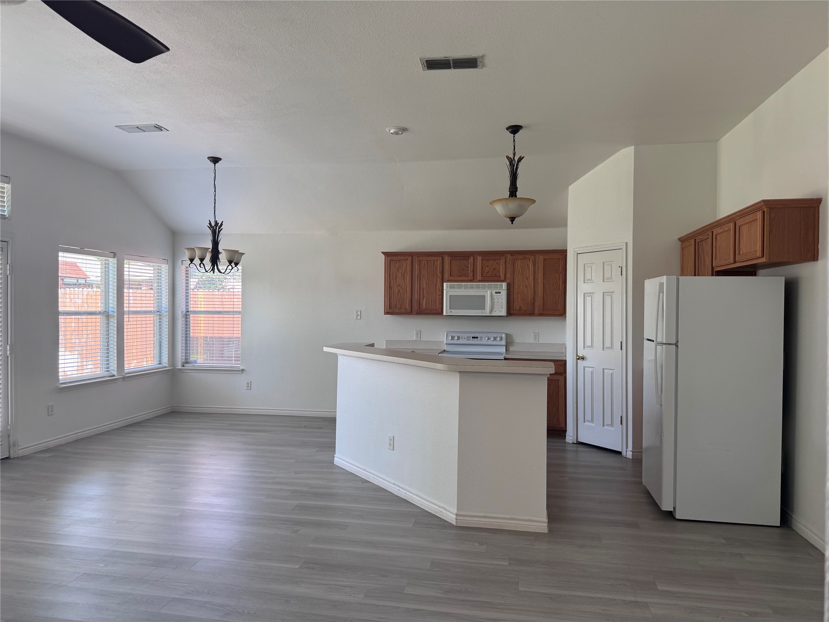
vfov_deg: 56.8
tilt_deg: -1.7
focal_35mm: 24
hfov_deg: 71.6
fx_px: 575
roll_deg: -0.7
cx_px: 414
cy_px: 311
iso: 100
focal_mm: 6.76
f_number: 1.78
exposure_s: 1/129
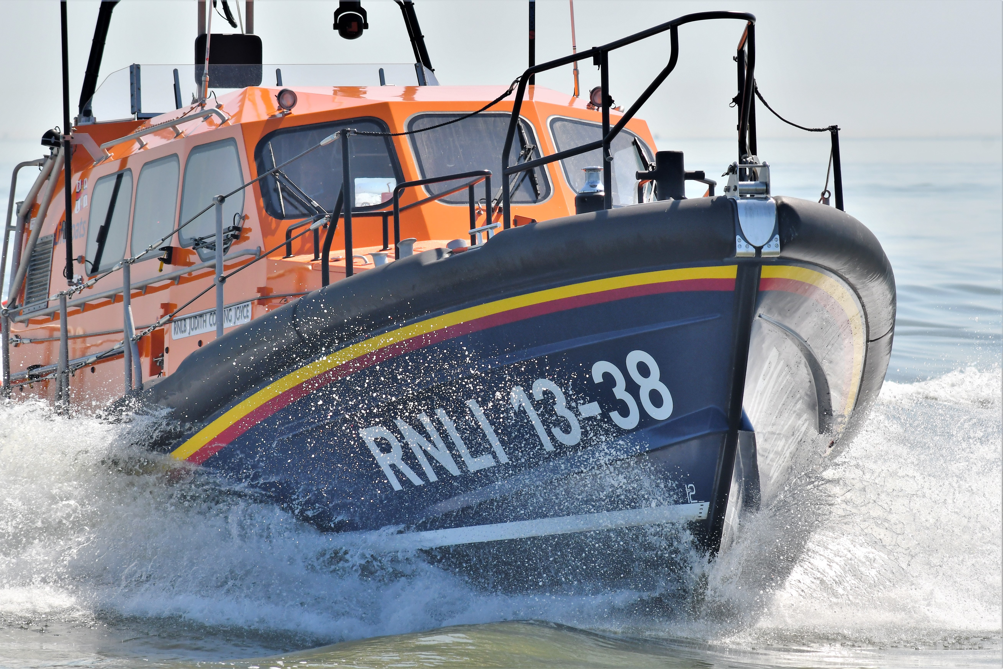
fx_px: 12536
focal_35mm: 450
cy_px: 334
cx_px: 502
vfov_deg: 3.1
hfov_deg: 4.6
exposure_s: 1/2000
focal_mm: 300
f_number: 8
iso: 400
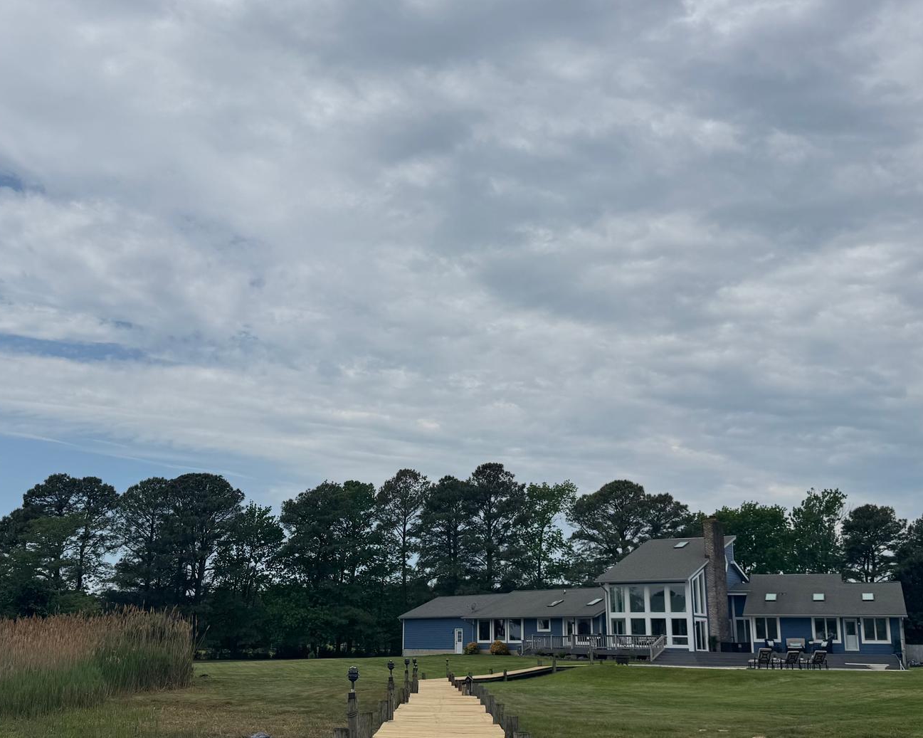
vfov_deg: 40.1
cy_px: 408
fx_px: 1011
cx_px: 412
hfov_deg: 49.0
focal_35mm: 37
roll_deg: -0.5
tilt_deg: +13.2
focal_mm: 6.76
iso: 80
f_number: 1.78
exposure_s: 1/12346
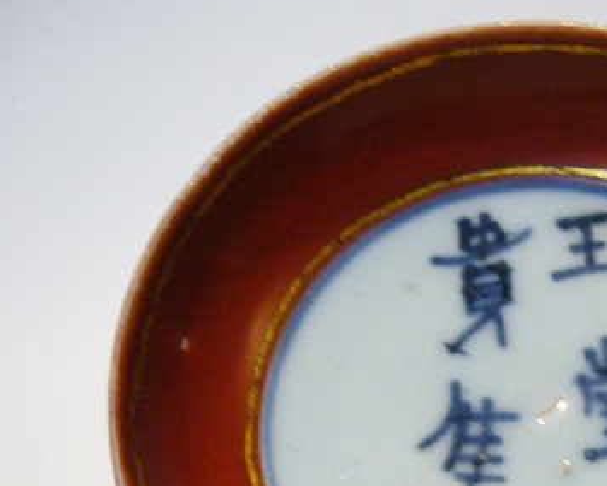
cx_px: 586
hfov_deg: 23.8
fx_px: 1383
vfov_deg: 19.5
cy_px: 459
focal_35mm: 77
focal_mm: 5.8
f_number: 2.8
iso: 200
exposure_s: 1/8
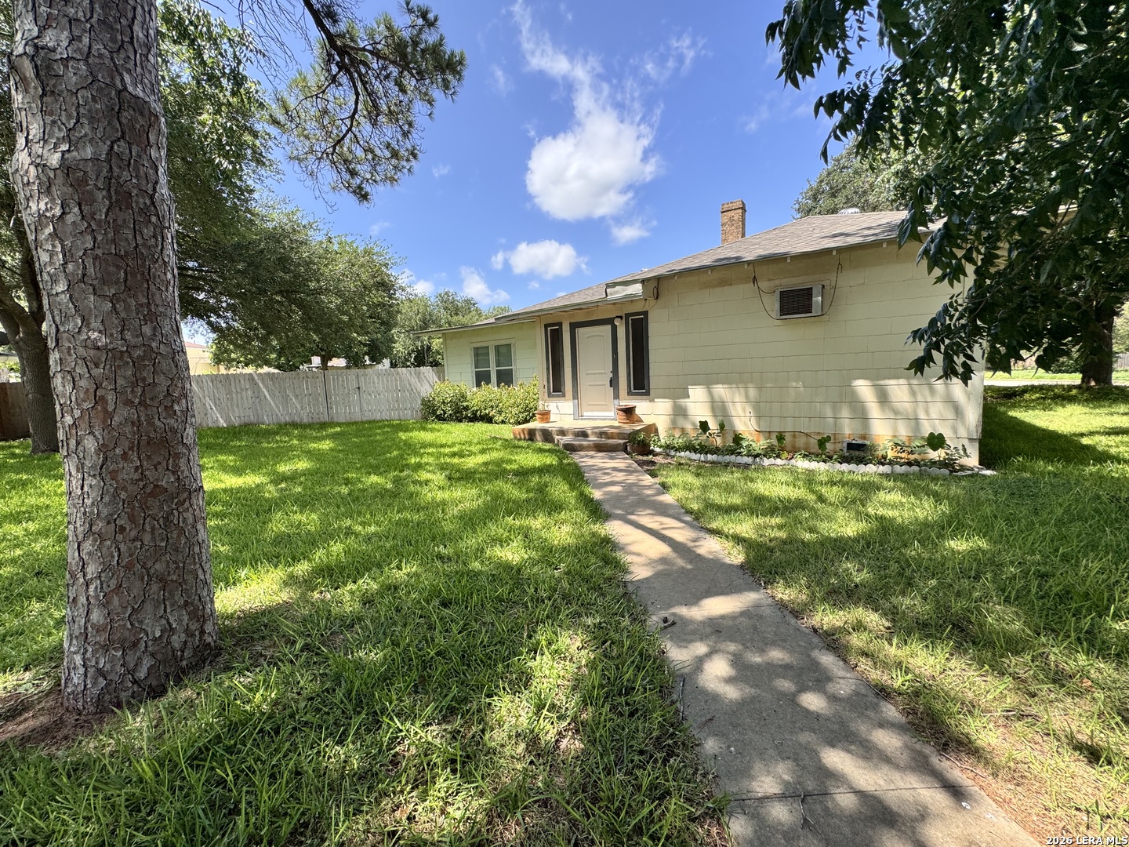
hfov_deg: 102.1
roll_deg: +1.9
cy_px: 424
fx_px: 457
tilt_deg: -7.3
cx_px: 564
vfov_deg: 85.7
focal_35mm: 14
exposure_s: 1/763
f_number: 2.2
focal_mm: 2.22
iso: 40
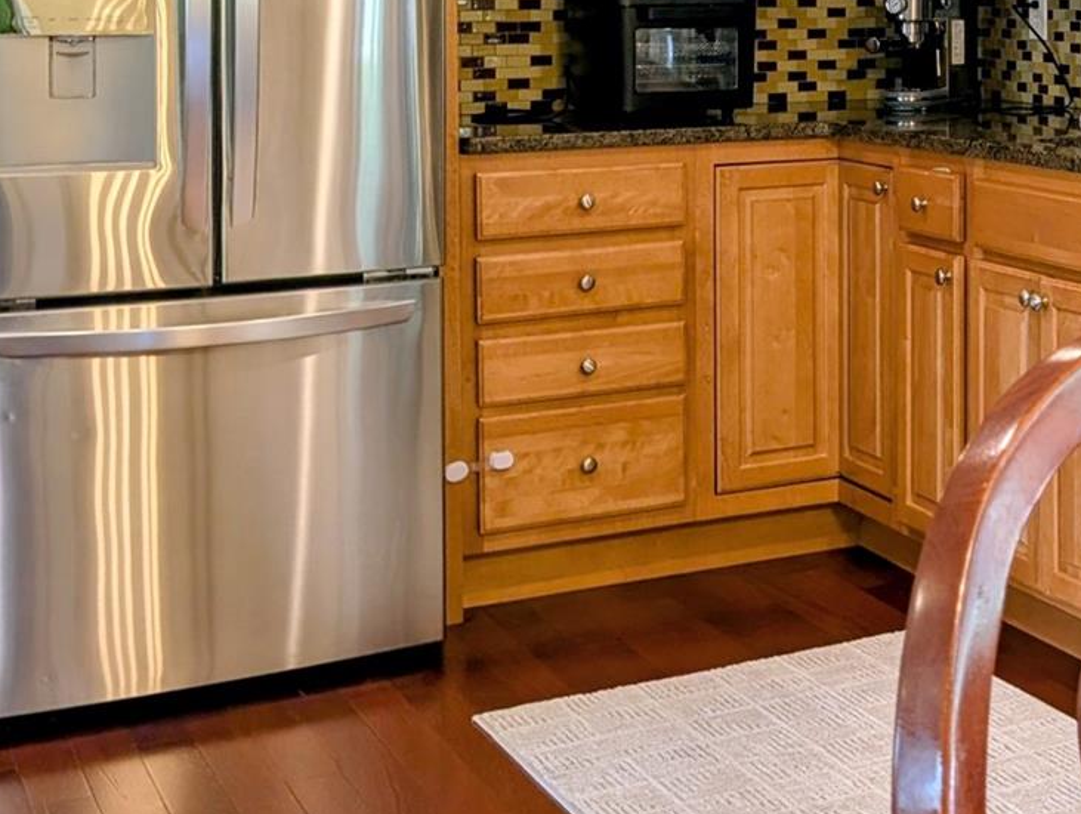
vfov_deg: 21.4
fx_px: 2095
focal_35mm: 67
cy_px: 40
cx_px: 1213
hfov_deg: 26.5
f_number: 1.68
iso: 39
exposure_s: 1/120
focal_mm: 6.9
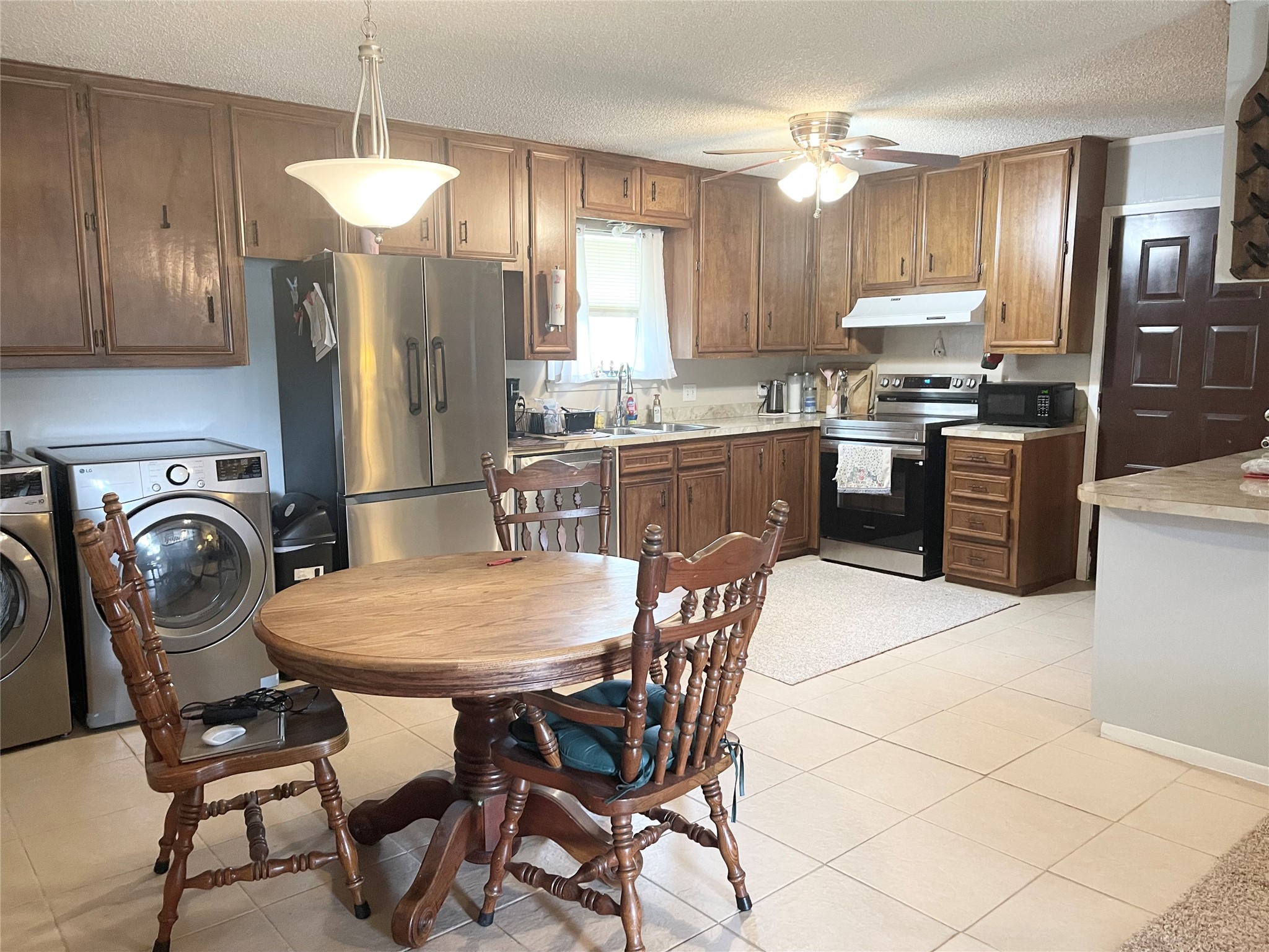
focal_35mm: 25
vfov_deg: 54.9
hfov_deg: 69.4
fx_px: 916
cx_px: 634
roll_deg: -0.5
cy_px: 476
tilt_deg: -8.8
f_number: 1.6
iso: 400
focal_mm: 5.1
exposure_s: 1/60
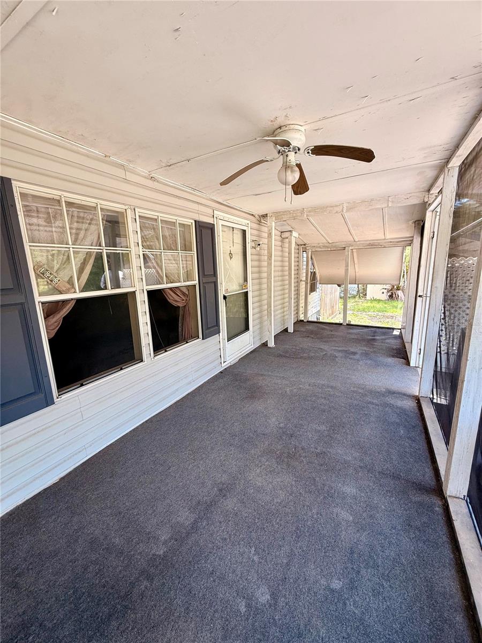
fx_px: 260
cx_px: 241
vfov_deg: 102.1
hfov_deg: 85.7
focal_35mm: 14
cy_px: 322
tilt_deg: -10.5
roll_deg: +1.2
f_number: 2.2
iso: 64
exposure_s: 1/99
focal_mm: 2.22
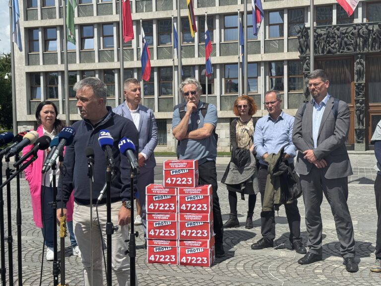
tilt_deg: -1.7
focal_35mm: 48
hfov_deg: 39.7
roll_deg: +0.6
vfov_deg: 30.3
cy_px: 143
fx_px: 528
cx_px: 190
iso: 64
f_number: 1.78
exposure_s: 1/4975
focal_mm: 6.76
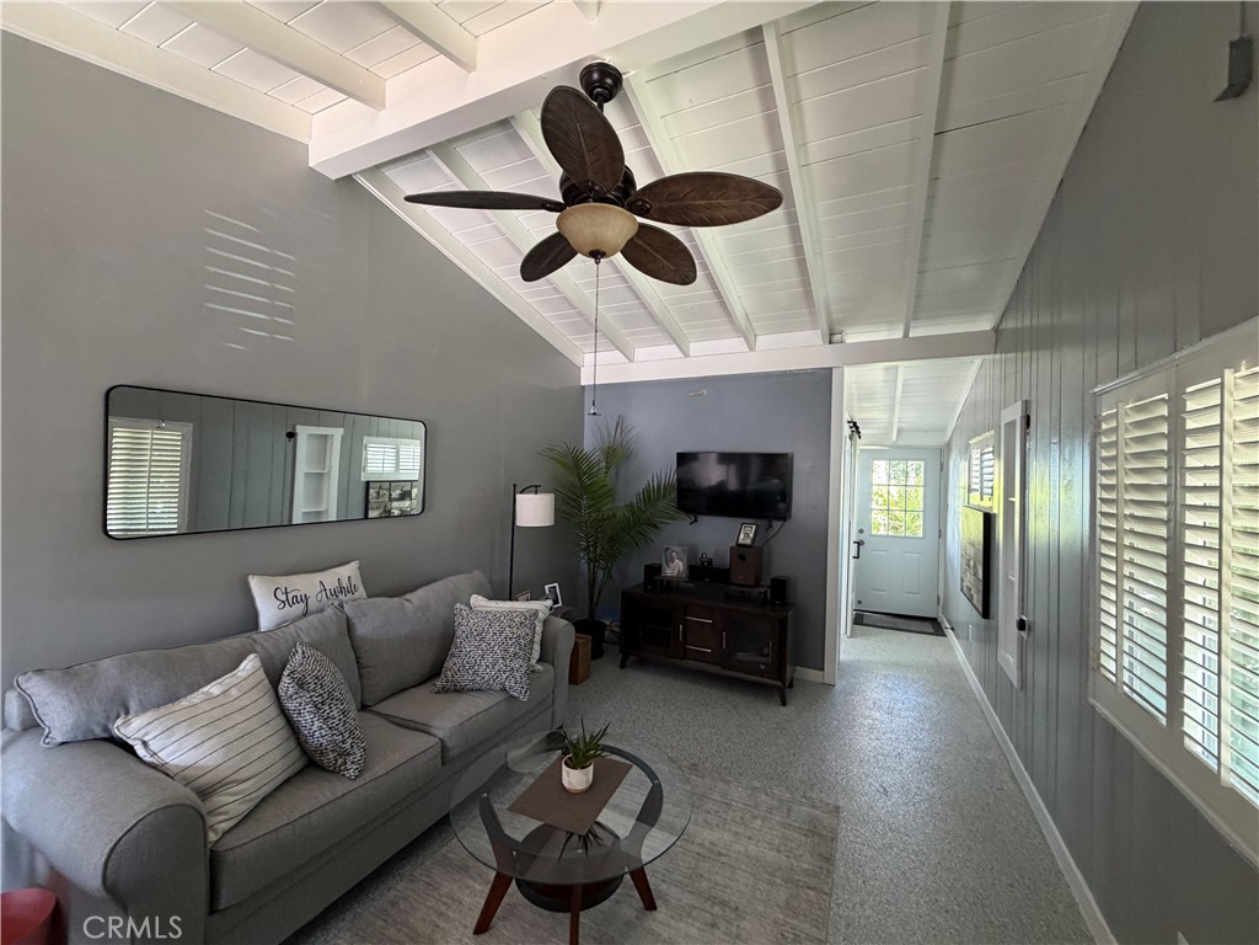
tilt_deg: +0.3
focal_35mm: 14
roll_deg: -0.7
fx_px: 509
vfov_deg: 85.7
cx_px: 630
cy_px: 472
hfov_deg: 102.1
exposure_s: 1/72
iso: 320
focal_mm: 2.22
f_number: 2.2
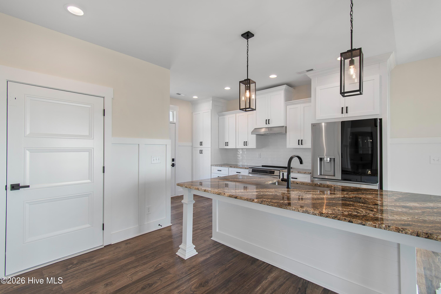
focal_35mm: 15
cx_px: 220
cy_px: 147
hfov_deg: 100.4
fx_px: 184
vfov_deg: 77.3
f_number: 4.5
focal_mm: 10
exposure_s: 1/80
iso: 100
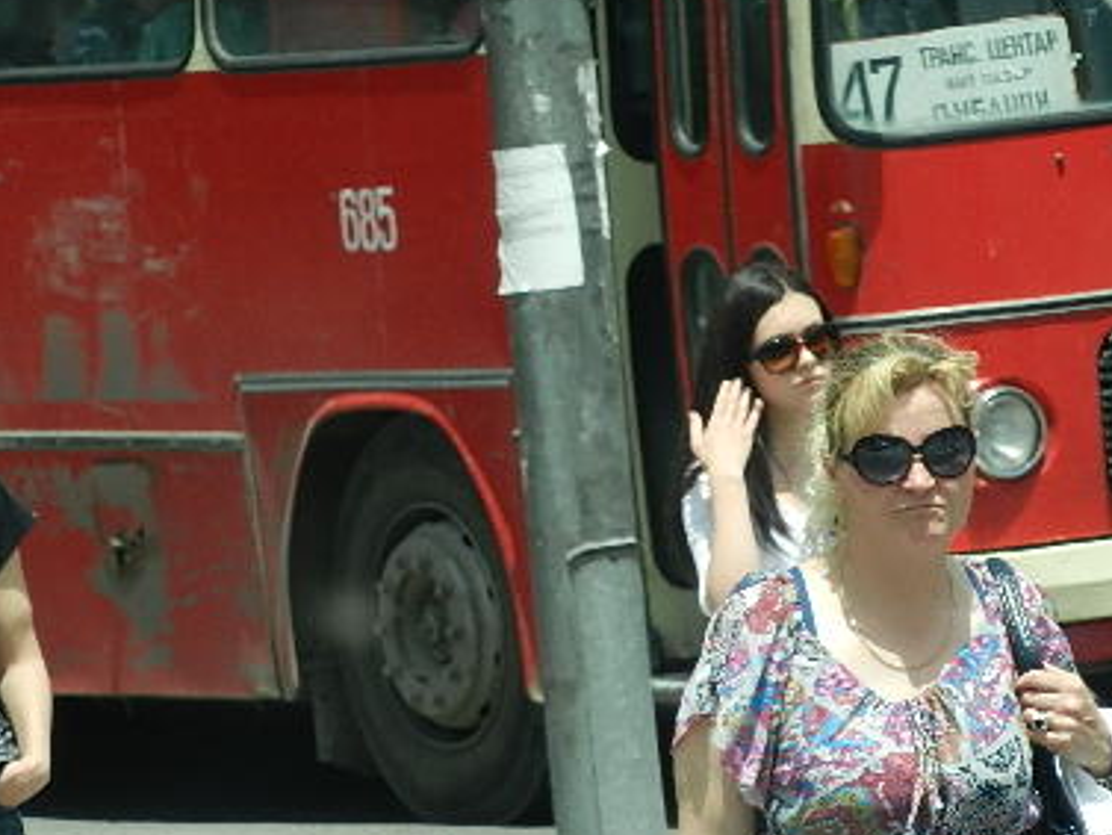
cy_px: 593
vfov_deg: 3.0
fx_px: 15939
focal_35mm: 496
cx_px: 552
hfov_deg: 4.0
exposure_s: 1/250
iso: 160
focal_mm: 52.6
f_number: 5.3
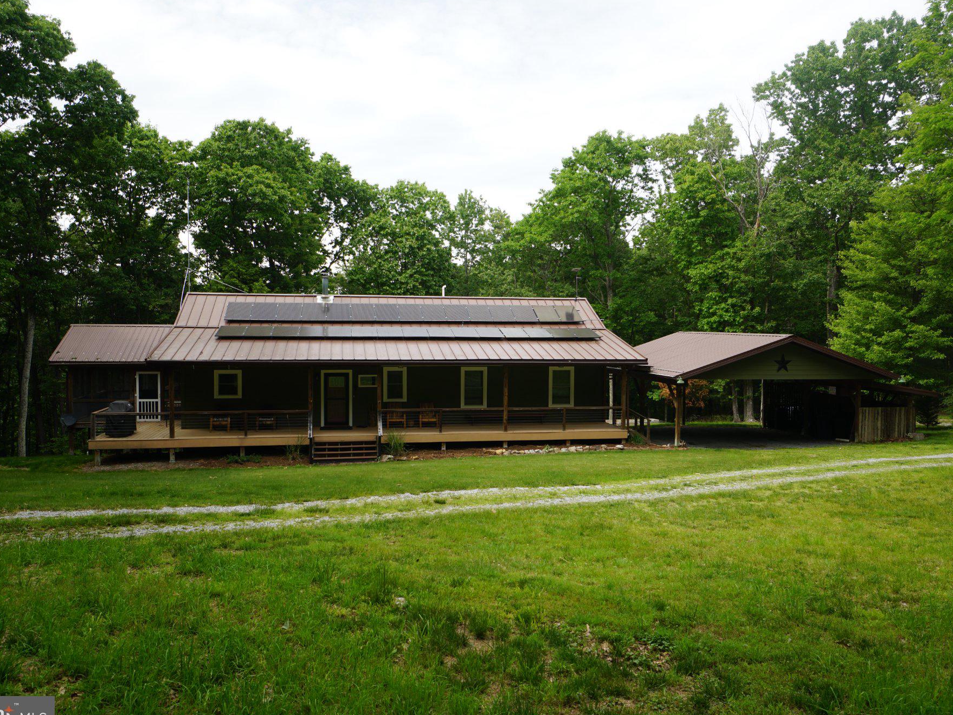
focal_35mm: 29
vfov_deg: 48.9
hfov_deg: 62.4
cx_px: 490
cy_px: 366
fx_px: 786
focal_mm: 17
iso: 100
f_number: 8
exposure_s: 1/80
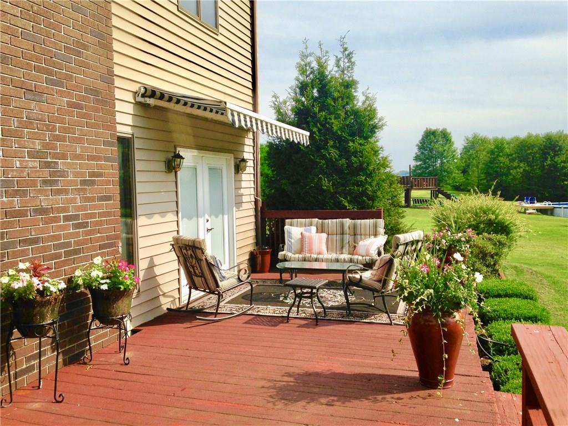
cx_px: 284
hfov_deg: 55.4
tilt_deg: -5.2
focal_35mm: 33
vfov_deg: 42.9
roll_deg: +2.0
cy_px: 213
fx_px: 541
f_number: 2.4
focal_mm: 4.12
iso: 50
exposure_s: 1/1695
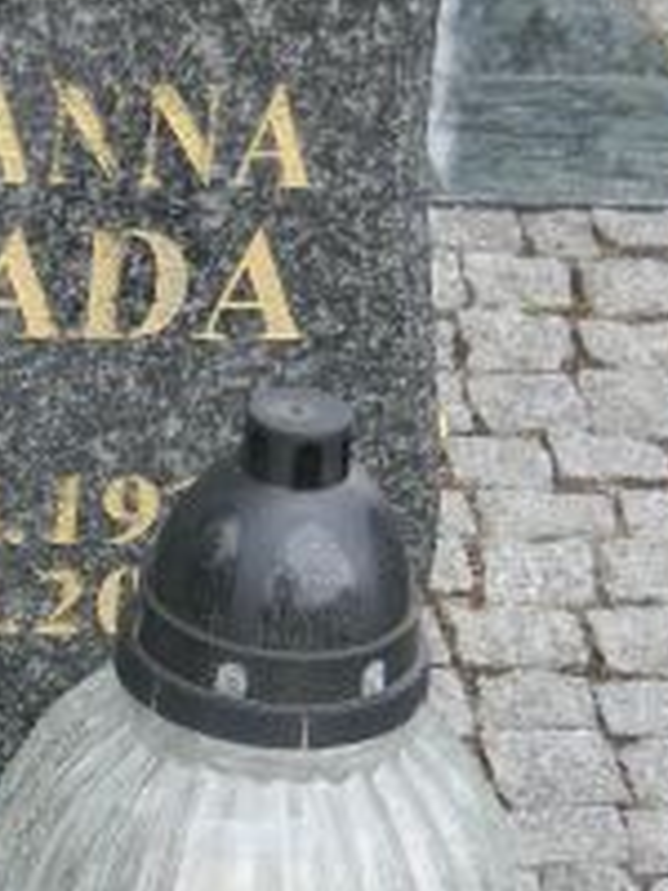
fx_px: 4143
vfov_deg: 12.3
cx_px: -414
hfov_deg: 8.9
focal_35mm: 161
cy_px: 501
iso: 80
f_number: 4.1
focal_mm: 8.3
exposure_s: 1/65.3
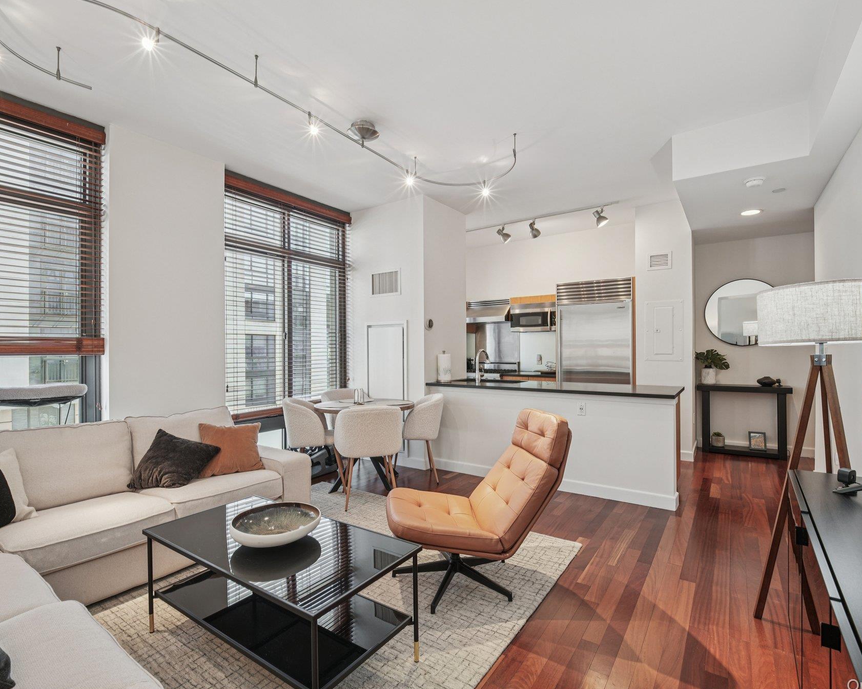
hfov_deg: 93.1
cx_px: 426
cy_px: 348
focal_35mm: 16
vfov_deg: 80.4
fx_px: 408
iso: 400
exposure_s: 1/10
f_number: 9
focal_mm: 14
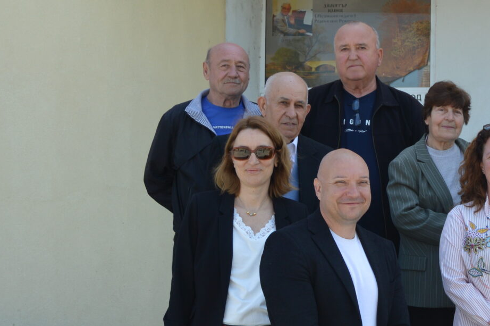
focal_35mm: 100
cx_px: 557
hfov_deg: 19.5
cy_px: 270
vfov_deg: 13.6
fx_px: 1360
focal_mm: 24
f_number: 6.3
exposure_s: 1/160
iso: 100
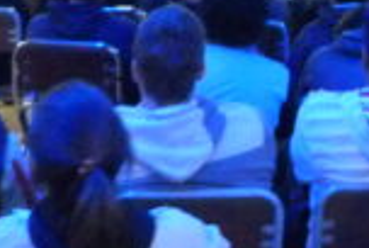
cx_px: 459
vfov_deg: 10.0
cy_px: -170
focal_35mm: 131
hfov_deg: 15.0
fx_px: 1345
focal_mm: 4.5
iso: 800
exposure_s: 1/13
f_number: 2.8
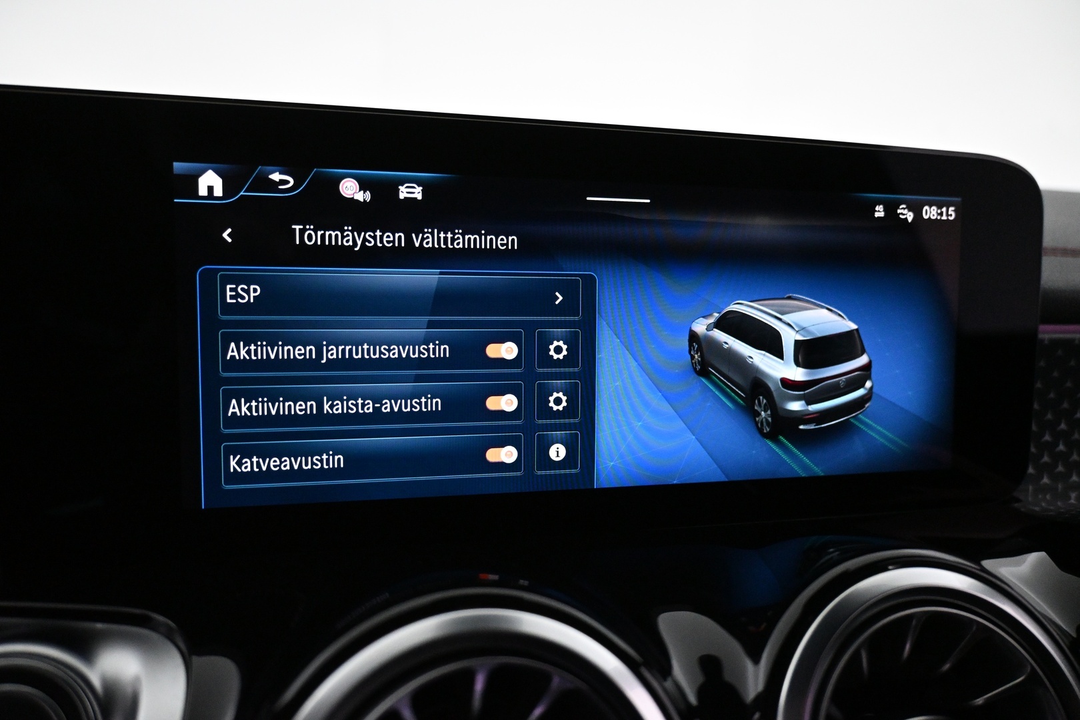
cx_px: 540
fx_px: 765
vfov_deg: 50.4
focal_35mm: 26
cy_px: 360
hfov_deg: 70.4
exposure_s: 1/160
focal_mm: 17
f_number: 3.5
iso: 4000
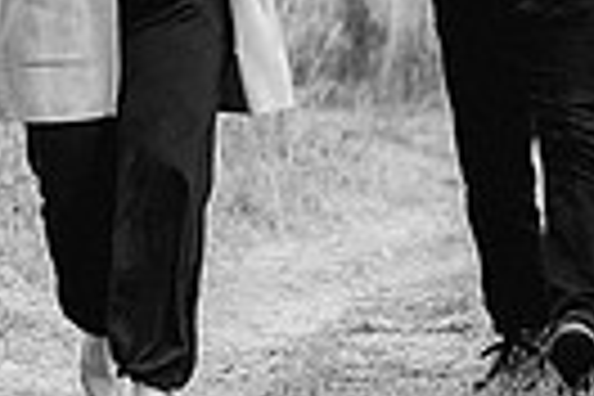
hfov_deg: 6.3
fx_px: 5412
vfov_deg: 4.2
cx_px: 145
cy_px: -153
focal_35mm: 328
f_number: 3.5
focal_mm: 70
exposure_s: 1/800
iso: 1000
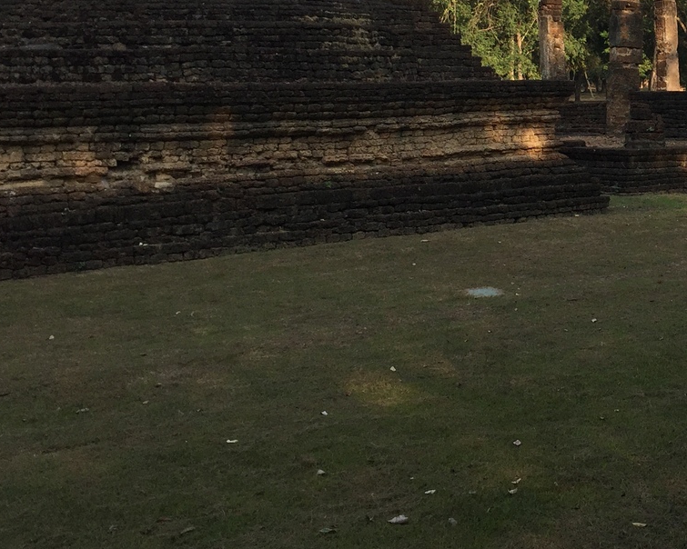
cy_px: 51
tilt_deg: +0.3
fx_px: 1220
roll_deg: -0.5
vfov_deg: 24.6
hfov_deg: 29.0
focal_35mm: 60
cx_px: 716
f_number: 2.2
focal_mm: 4.15
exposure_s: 1/1099
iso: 32
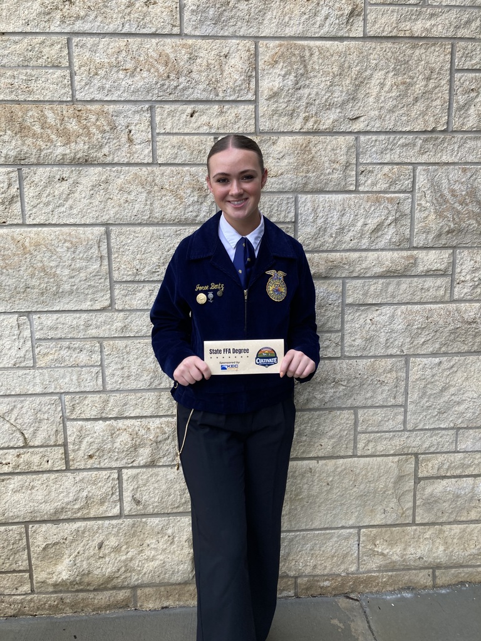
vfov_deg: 63.4
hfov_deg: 49.7
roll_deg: +0.8
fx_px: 519
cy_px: 320
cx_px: 240
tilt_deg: -9.6
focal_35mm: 28
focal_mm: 3.99
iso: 20
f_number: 1.8
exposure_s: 1/400
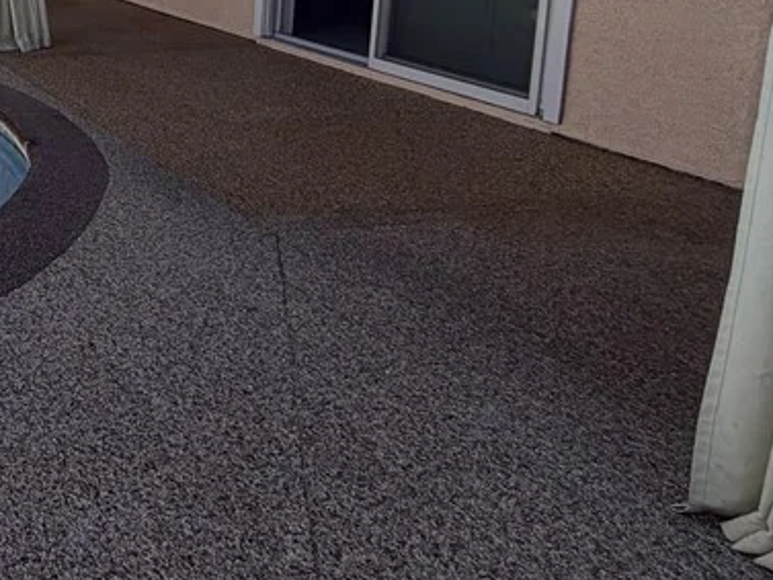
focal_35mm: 38
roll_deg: -0.1
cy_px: -41
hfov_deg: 36.0
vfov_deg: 33.4
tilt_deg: -6.2
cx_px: -191
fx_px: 849
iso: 25
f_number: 2.2
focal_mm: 2.22
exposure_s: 1/770
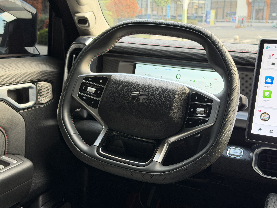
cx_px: 138
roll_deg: -0.9
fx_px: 384
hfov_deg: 39.7
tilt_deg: -12.9
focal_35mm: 48
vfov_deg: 30.3
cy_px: 104
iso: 200
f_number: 1.78
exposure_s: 1/61
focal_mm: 6.76
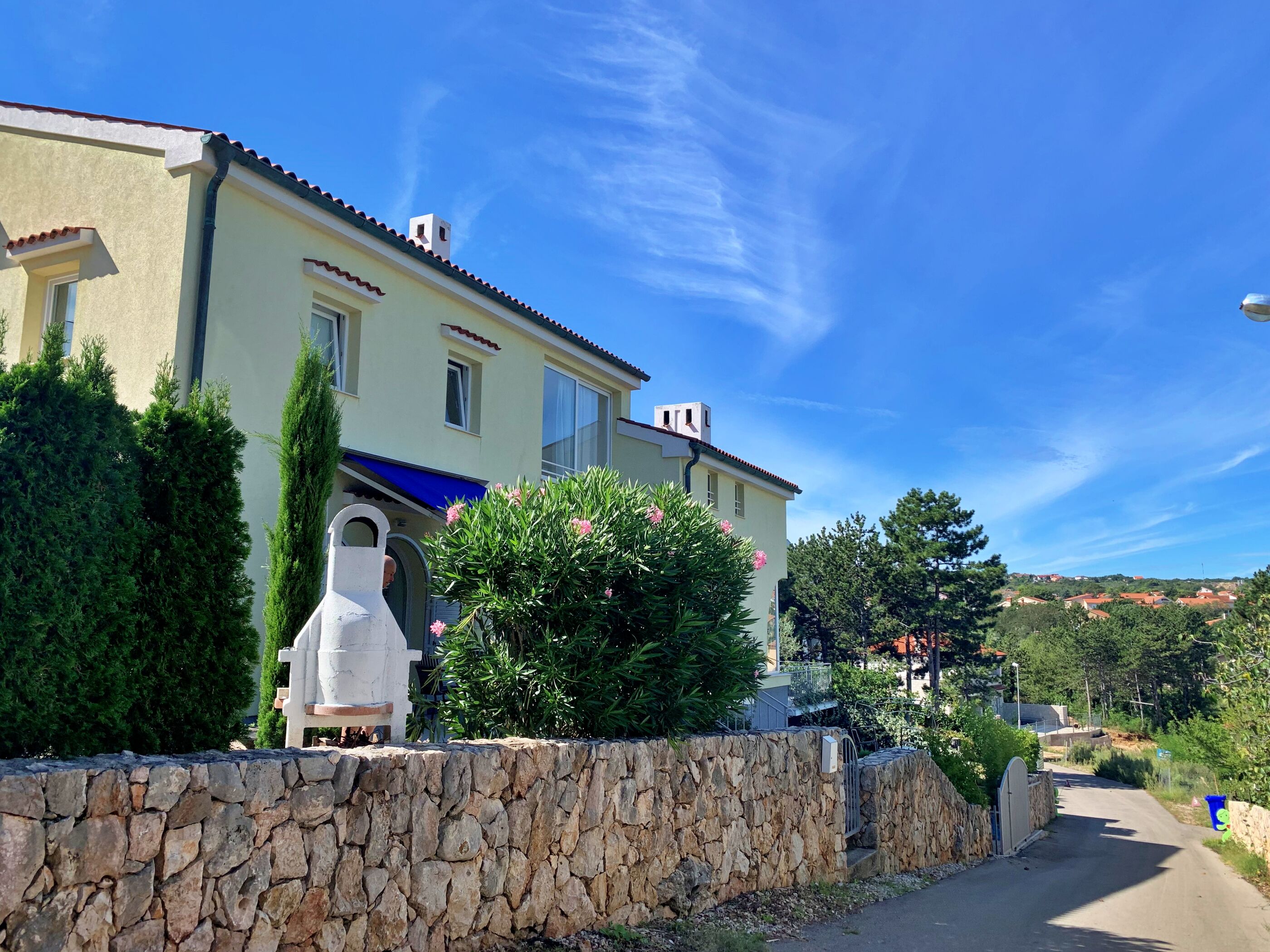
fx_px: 954
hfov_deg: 67.3
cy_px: 476
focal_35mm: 26
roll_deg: +2.7
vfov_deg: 53.1
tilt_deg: +10.3
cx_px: 635
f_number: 1.8
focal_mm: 4.25
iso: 25
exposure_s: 1/1661
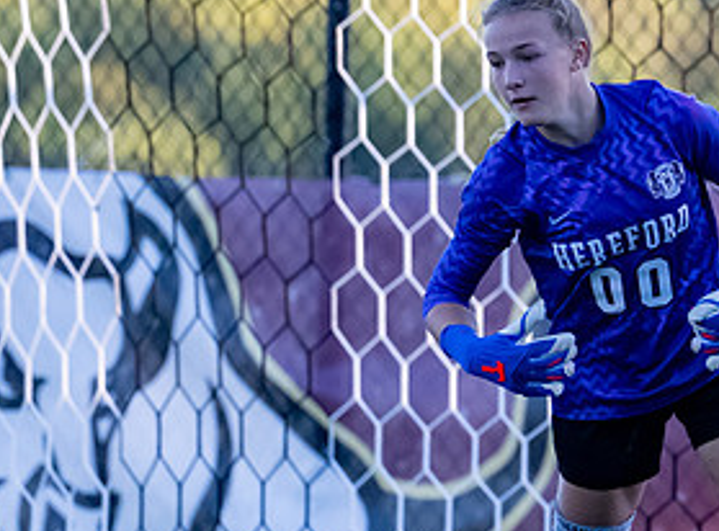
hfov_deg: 1.7
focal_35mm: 1184
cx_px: 553
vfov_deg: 1.2
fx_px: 24456
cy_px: 411
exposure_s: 1/2500
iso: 4000
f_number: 5.6
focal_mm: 400
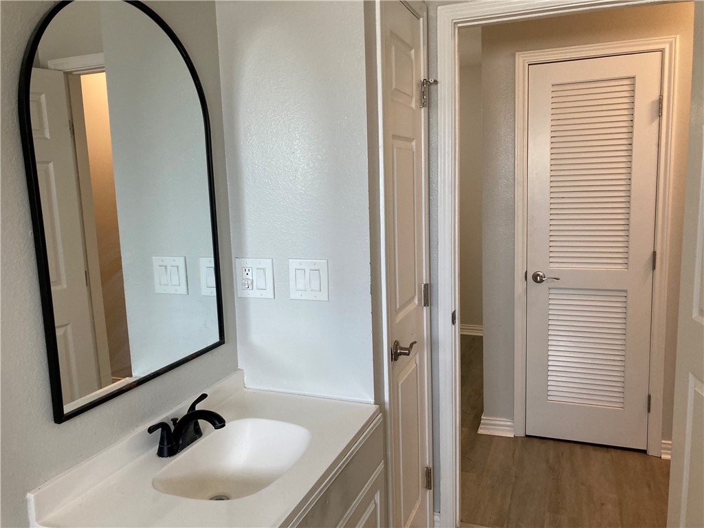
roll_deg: +1.0
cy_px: 264
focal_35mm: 28
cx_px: 352
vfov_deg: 49.7
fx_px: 569
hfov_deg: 63.4
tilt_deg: -4.3
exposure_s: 1/60
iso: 100
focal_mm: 3.99
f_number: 1.8
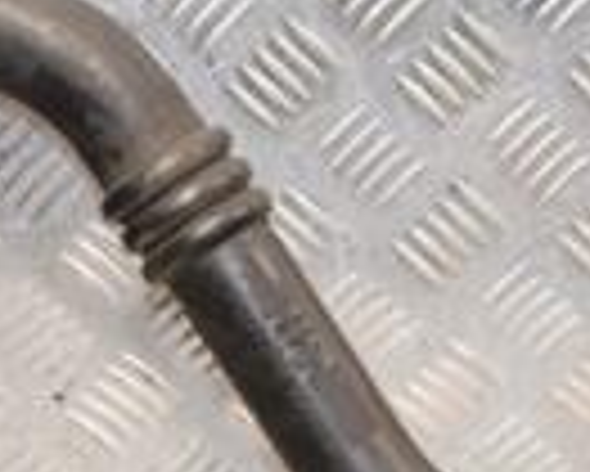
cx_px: 230
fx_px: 2936
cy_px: 602
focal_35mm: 168
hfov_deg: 11.5
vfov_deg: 9.1
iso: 800
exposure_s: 1/200
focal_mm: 26
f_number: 5
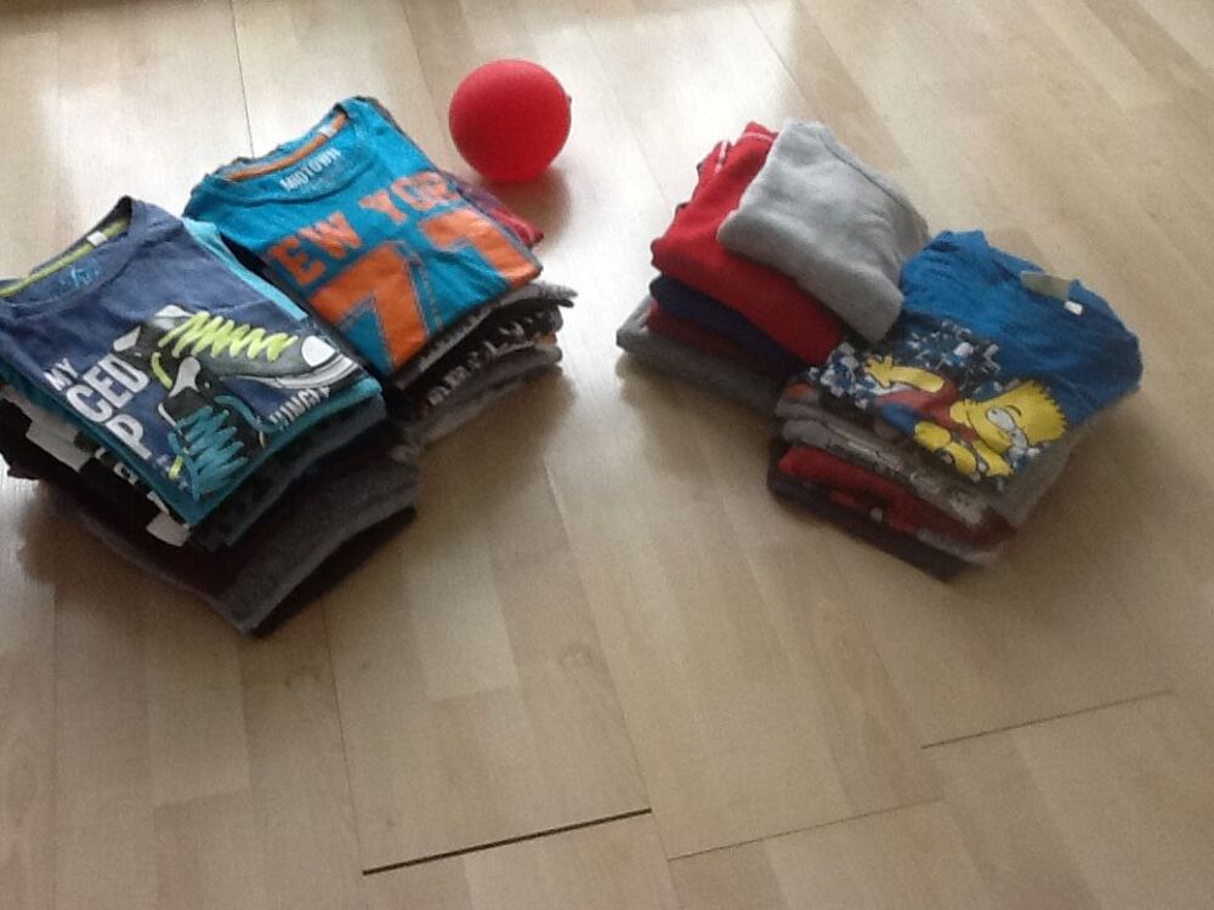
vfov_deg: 32.9
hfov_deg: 42.9
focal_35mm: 44
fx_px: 1543
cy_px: 455
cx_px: 607
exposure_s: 1/30
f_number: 2.4
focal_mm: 2.03
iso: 100
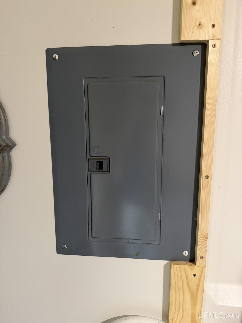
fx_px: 224
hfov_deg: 56.8
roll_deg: +0.3
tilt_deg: -11.6
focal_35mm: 24
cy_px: 162
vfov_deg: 71.6
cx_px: 121
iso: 500
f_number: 1.78
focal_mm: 6.76
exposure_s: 1/60
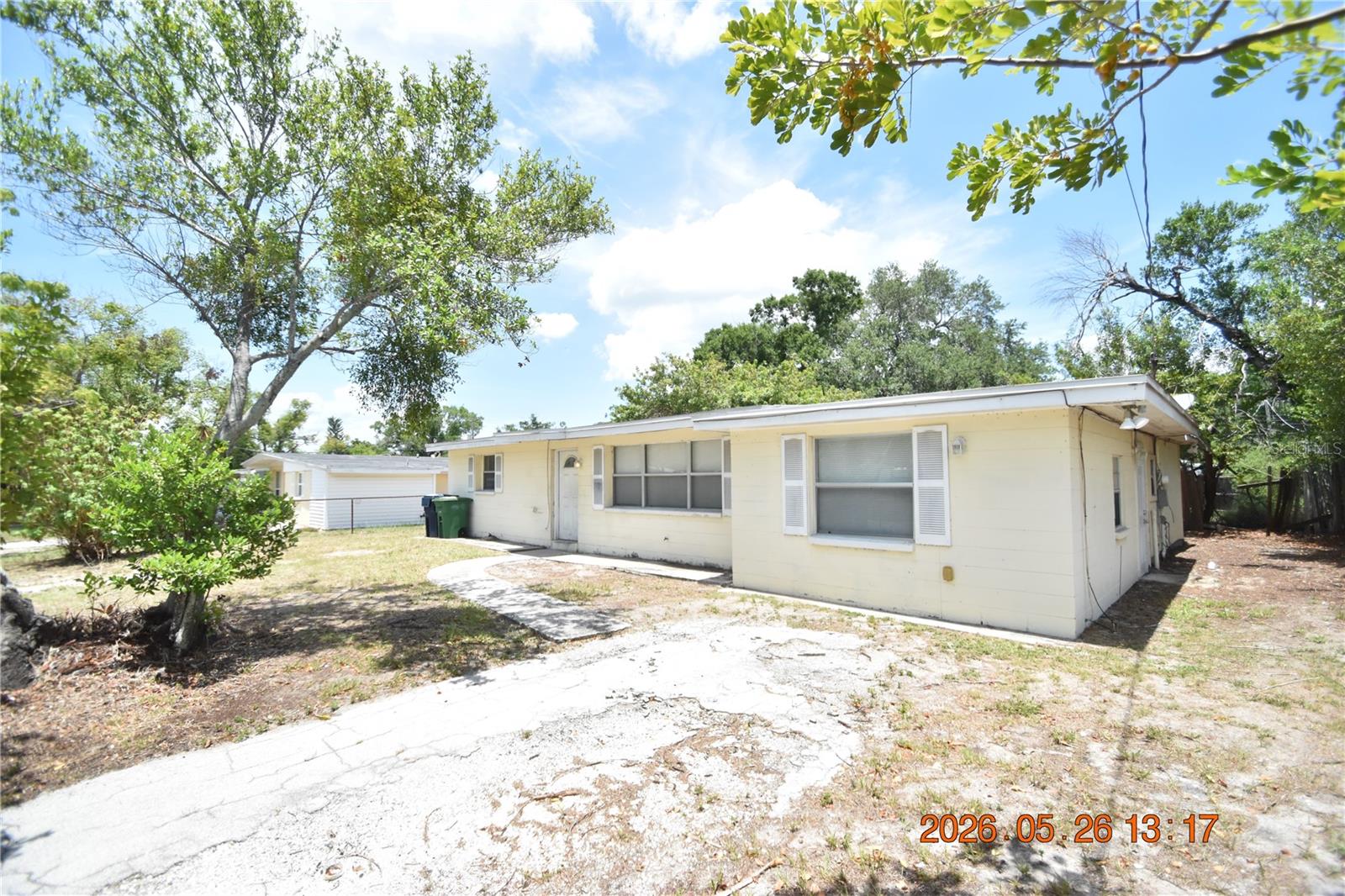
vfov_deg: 77.3
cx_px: 672
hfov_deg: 100.4
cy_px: 448
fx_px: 560
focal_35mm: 15
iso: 800
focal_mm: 10
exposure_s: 1/4000
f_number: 3.5
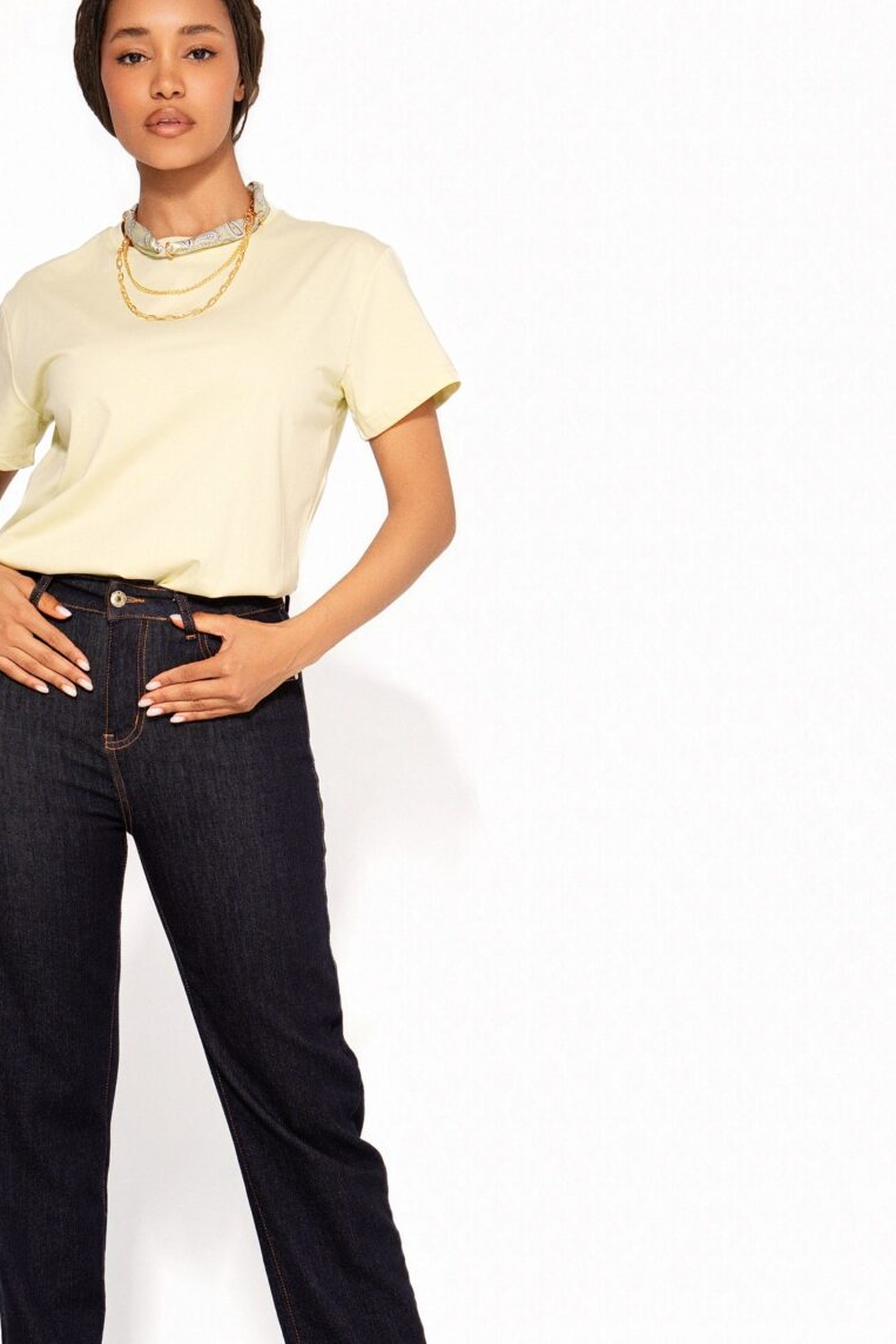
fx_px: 4404
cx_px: 211
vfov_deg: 17.3
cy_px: 804
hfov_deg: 11.6
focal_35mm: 118
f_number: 9
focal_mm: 75
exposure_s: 1/160
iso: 100
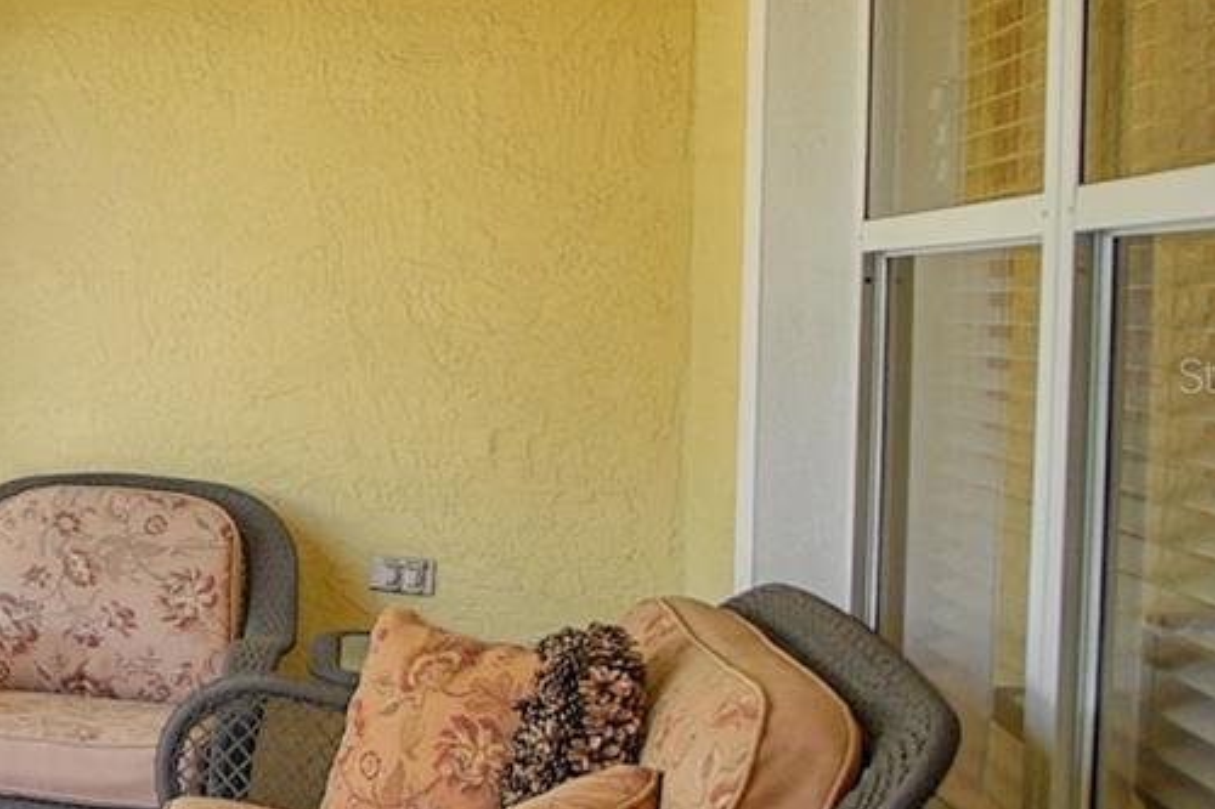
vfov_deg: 28.0
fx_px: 1619
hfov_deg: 28.7
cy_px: 375
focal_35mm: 48
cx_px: -549
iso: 200
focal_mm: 10
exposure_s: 1/1600
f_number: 4.5
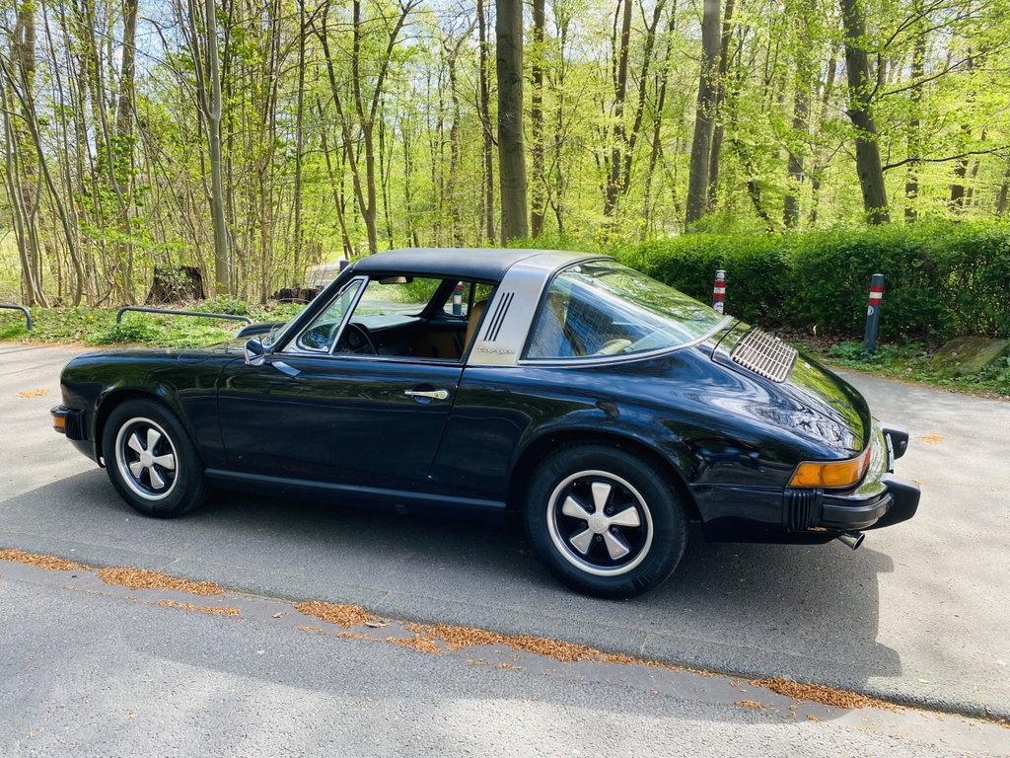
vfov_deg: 53.1
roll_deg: -1.8
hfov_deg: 67.3
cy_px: 379
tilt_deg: -10.1
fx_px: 759
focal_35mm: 26
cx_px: 505
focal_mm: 4.25
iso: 32
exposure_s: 1/287
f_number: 1.8
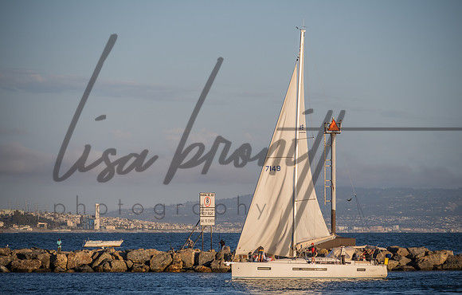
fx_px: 2732
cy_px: 158
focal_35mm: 216
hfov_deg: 9.7
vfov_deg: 6.2
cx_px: 242
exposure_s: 1/1600
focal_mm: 200
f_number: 6.3
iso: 320
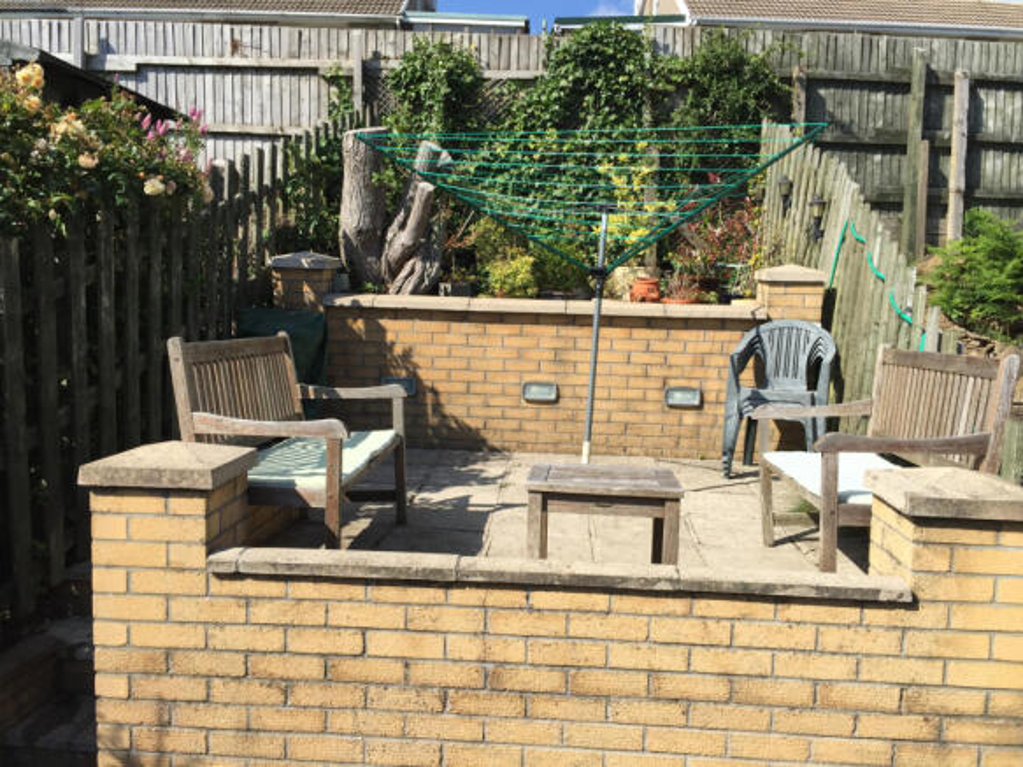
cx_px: 512
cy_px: 384
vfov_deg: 48.2
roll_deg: -2.0
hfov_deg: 61.7
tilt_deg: -6.0
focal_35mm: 29
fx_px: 857
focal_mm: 4.15
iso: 32
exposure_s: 1/1522
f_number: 2.2
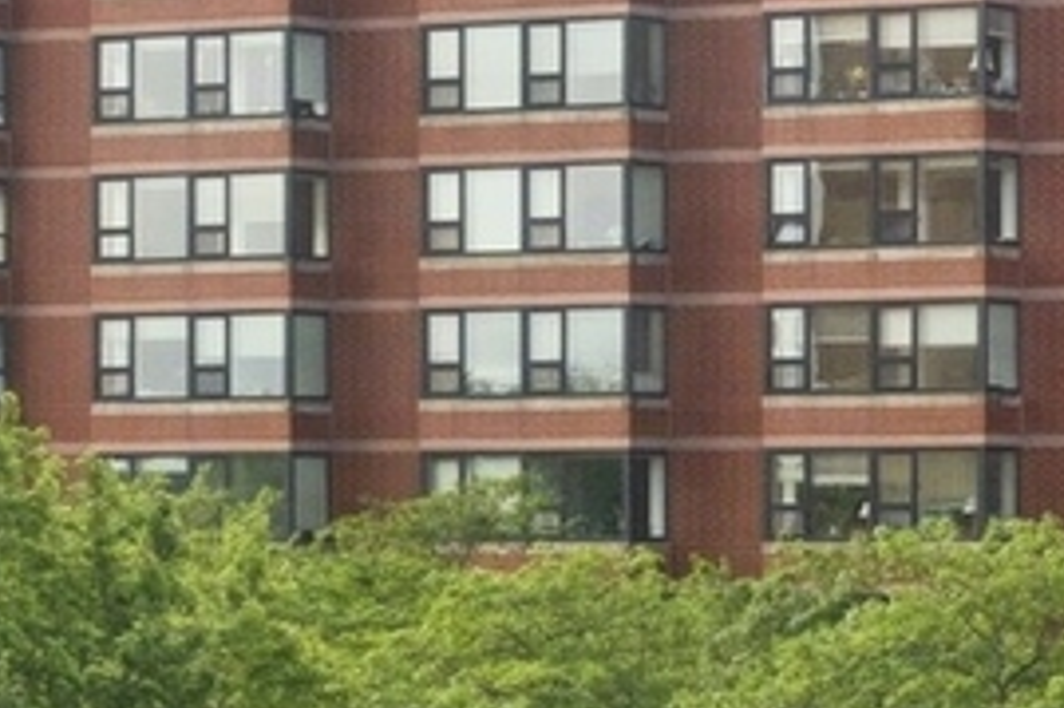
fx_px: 6055
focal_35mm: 205
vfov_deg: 6.7
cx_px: 1511
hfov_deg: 9.8
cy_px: 396
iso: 320
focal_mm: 34
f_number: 8
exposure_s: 1/1000
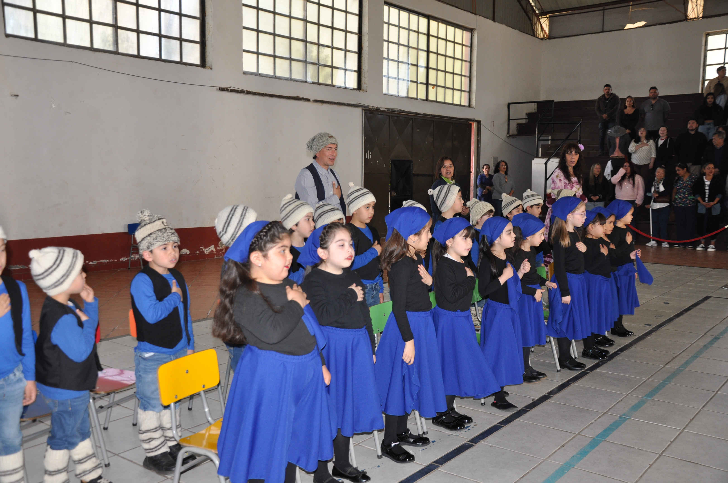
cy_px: 242
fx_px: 667
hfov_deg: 57.3
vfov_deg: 39.9
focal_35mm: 33
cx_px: 364
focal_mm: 22
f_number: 3.8
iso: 400
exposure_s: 1/125
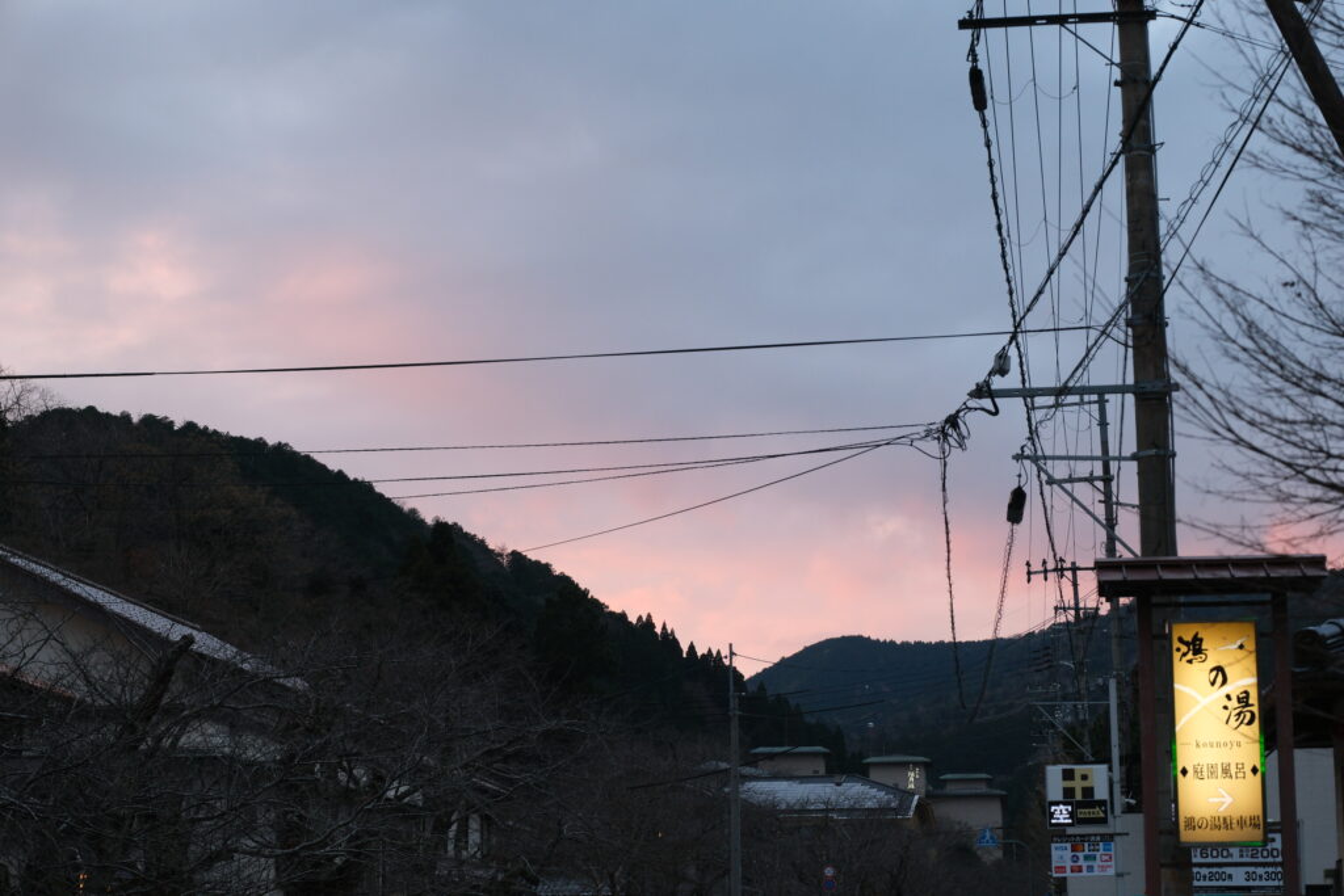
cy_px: 448
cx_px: 672
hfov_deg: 27.0
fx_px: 2800
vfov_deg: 18.2
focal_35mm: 75
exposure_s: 1/150
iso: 800
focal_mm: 50
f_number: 4.8
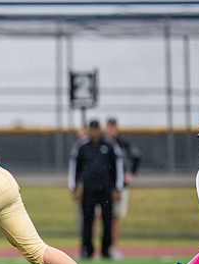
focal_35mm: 522
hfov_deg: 2.8
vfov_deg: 3.8
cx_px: -99
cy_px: 182
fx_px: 3991
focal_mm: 185
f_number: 2.8
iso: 400
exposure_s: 1/1000
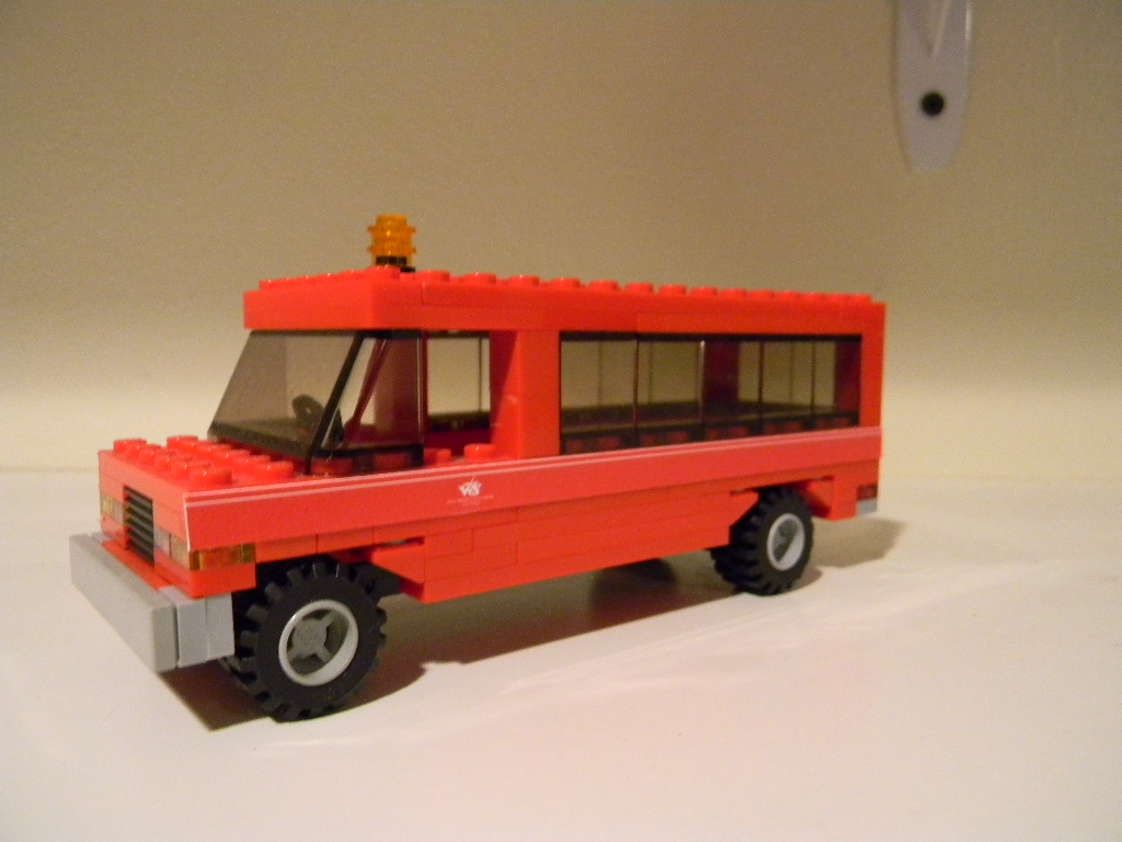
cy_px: 421
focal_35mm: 28
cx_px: 561
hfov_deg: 63.4
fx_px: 908
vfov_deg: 49.7
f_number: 3.5
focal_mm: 5
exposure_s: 1/14
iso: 400
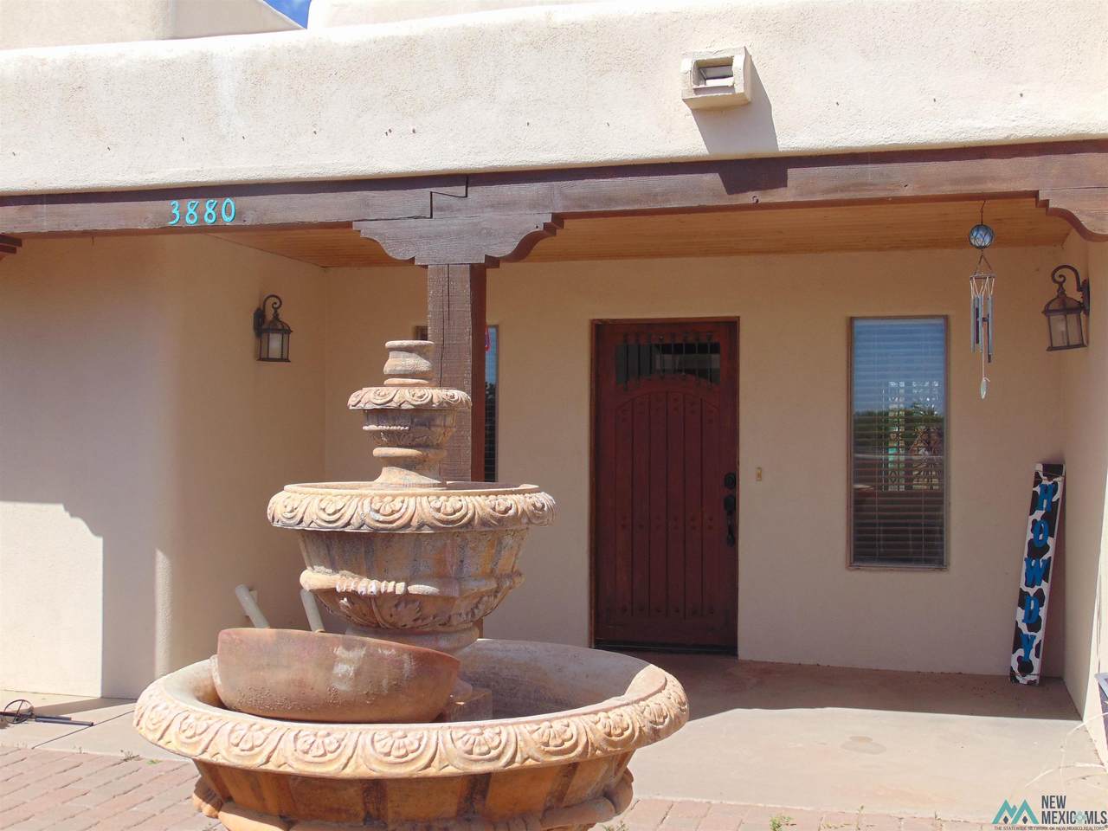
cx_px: 554
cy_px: 416
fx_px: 1344
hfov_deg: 44.8
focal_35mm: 42
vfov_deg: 34.3
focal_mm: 7.6
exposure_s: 1/200
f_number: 8.7
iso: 80
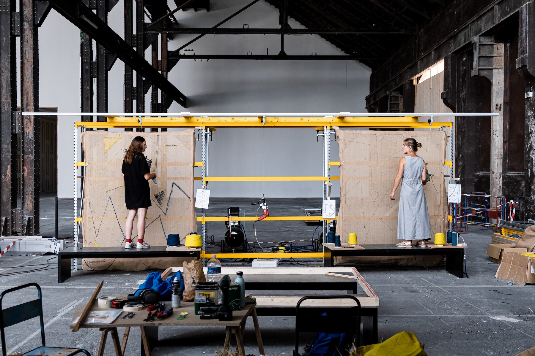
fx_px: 594
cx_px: 268
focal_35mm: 40
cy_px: 178
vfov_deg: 33.4
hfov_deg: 48.5
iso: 800
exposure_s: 1/125
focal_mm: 26.5
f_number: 3.2
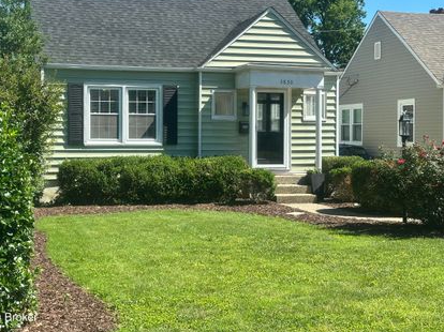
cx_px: 199
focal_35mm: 58
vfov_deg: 25.2
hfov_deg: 33.2
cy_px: 134
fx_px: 744
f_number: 1.78
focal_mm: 6.86
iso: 64
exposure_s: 1/2028
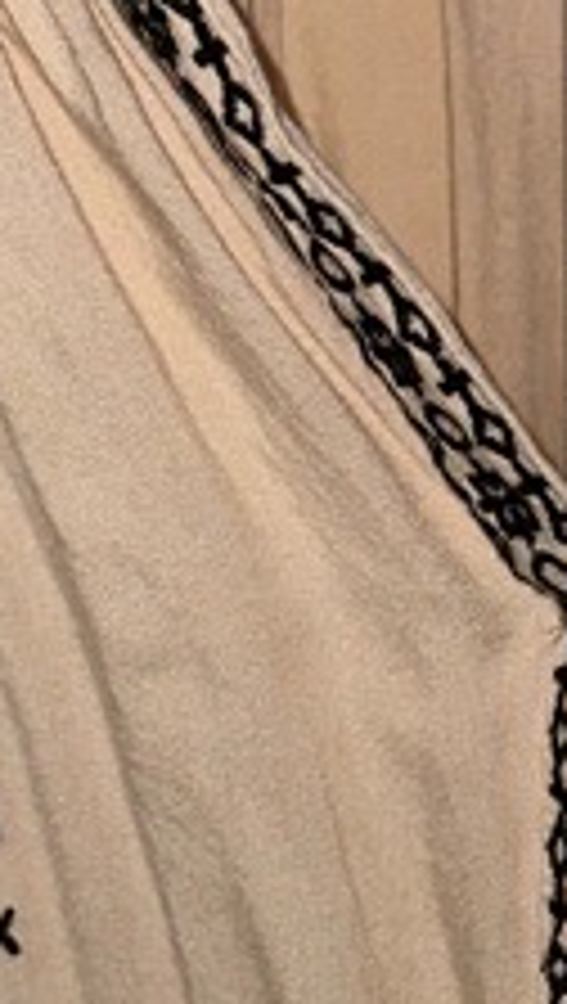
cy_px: 842
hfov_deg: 10.2
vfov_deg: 18.1
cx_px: 666
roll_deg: -0.3
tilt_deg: -20.4
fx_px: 3117
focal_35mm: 117
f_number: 1.78
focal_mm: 6.86
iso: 64
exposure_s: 1/50
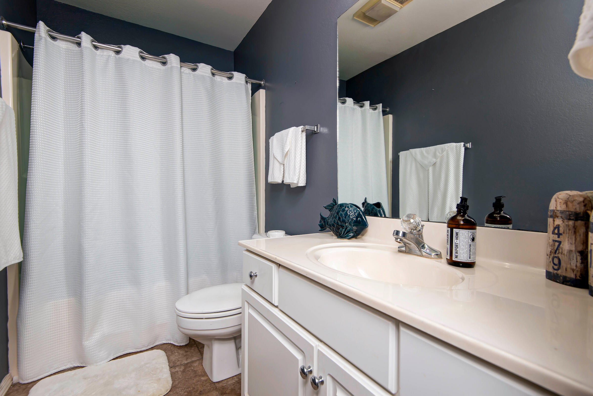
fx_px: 264
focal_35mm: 16
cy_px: 198
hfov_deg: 96.7
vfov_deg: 73.8
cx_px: 296
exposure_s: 1/125
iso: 200
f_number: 6.7
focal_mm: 16
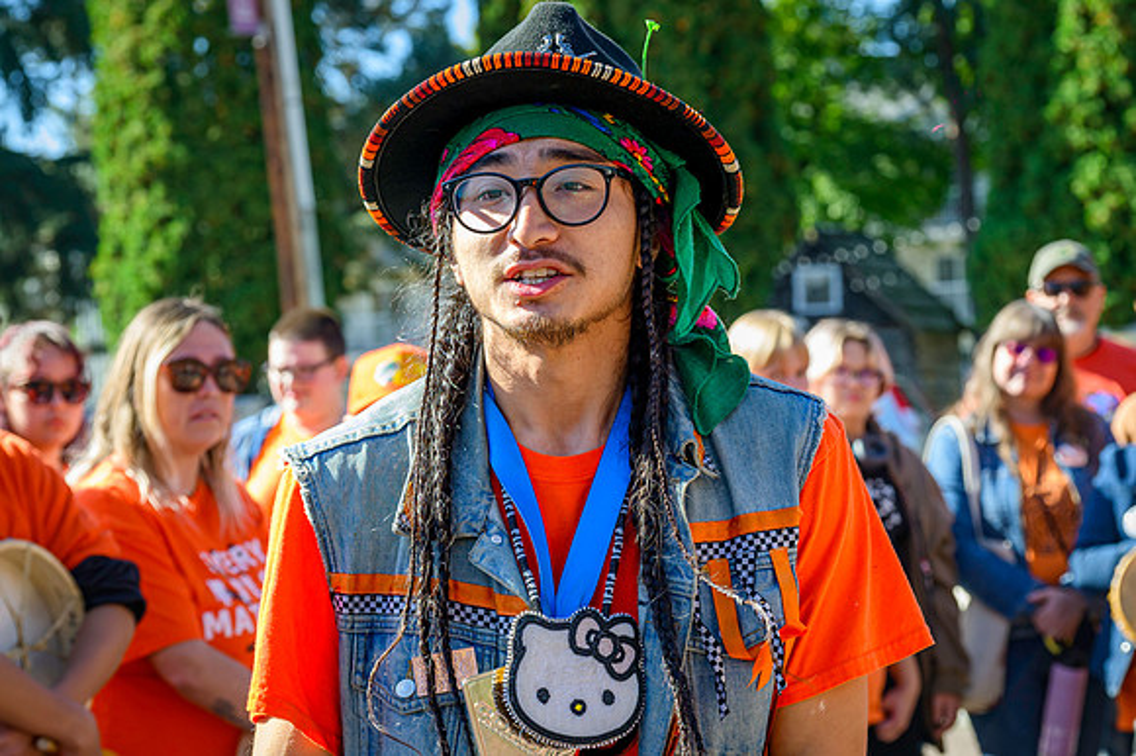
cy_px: 378
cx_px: 568
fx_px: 2933
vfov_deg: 14.7
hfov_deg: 21.9
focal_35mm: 93
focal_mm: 62
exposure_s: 1/400
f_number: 5
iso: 360
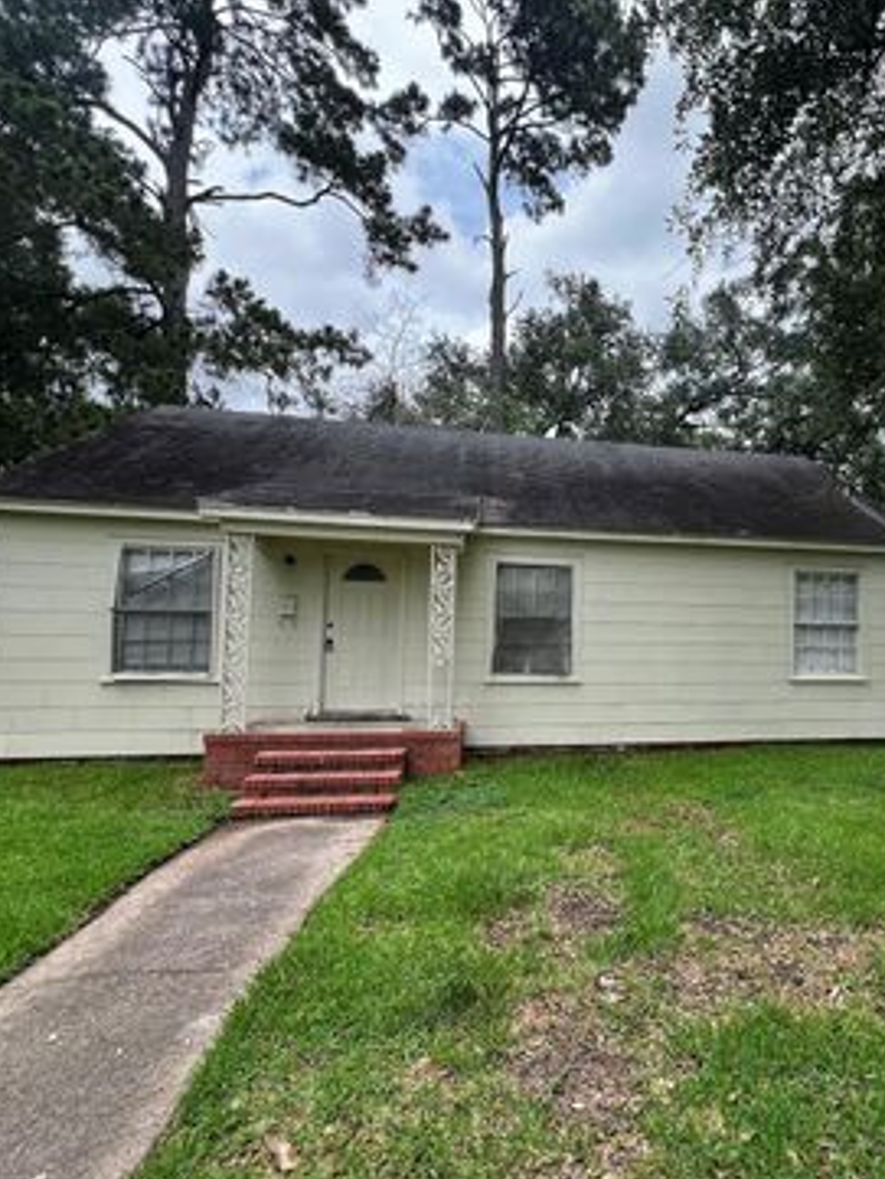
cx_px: 643
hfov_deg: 67.9
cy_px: 606
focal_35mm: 18
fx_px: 613
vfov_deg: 87.7
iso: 32
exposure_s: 1/394
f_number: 1.8
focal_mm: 1.57
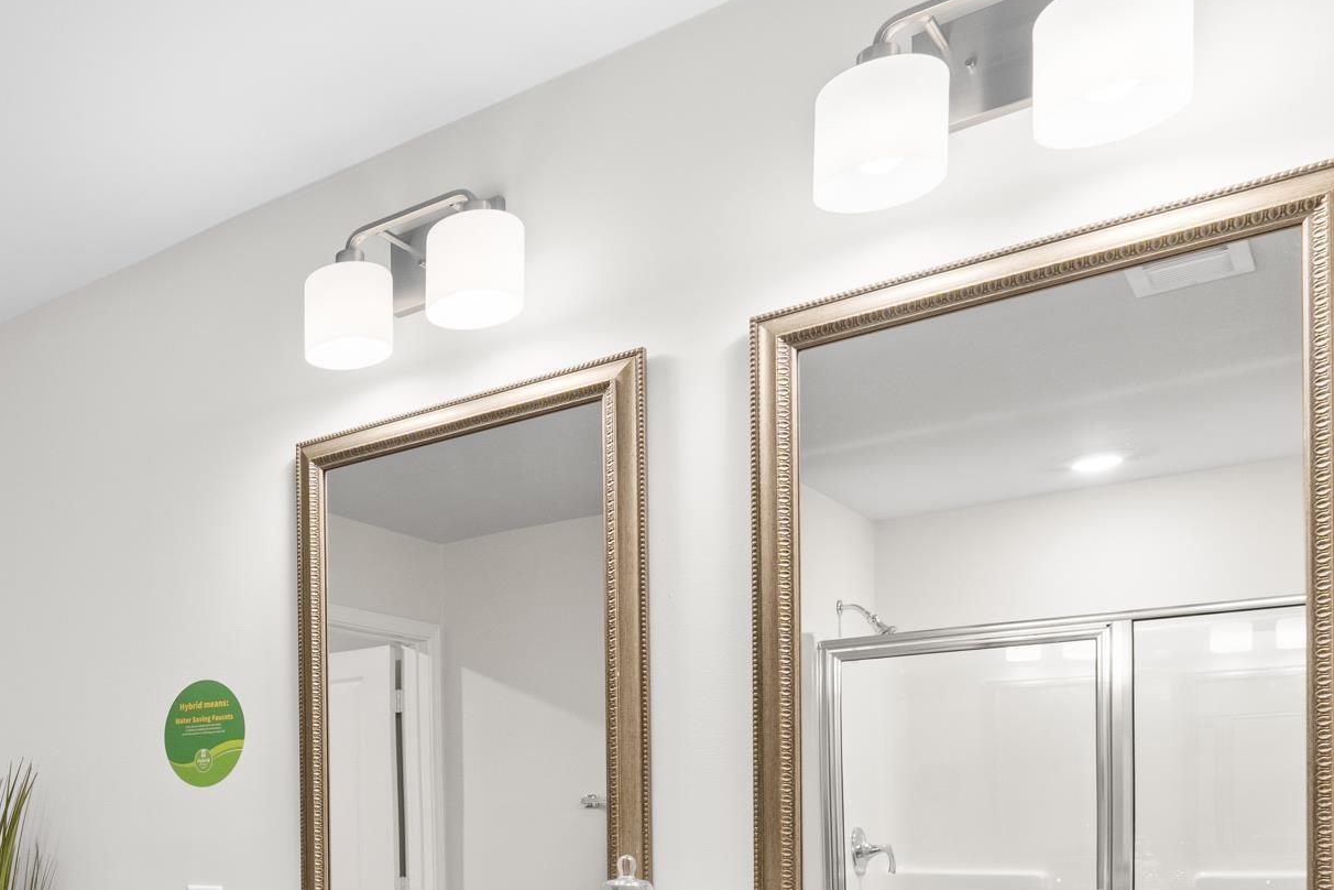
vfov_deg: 35.7
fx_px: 1261
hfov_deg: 49.4
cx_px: 123
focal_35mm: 34
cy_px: 854
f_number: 6.3
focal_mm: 11
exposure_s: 1/8
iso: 200
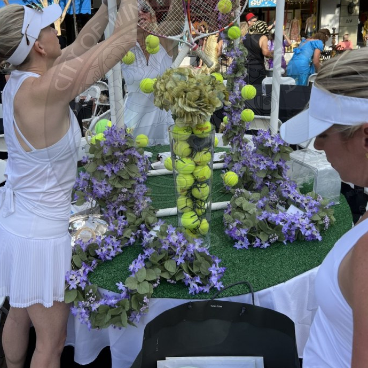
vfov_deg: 50.2
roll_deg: +3.1
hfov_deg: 51.1
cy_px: 123
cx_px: 176
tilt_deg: -12.5
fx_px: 385
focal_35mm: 32
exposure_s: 1/1412
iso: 50
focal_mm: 5.7
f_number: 1.5
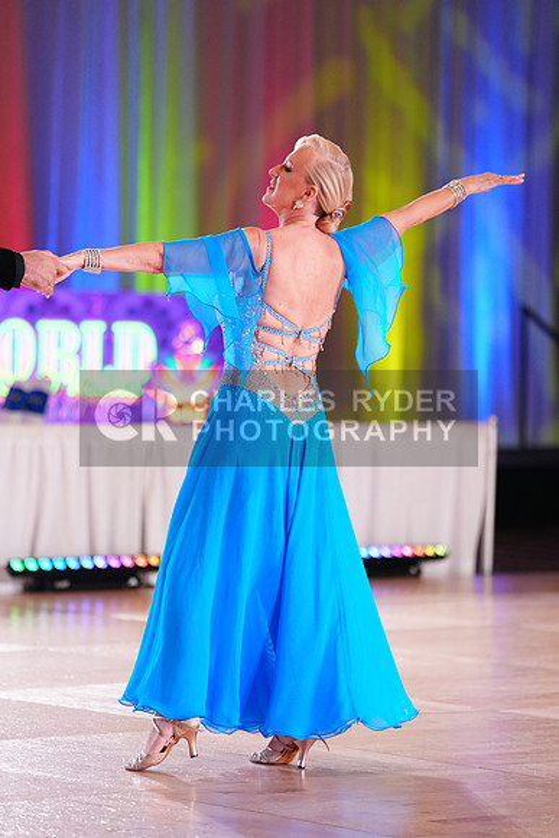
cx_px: 280
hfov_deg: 8.6
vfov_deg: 12.8
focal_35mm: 160
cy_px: 419
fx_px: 3724
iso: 2500
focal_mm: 160
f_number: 2.8
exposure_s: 1/640
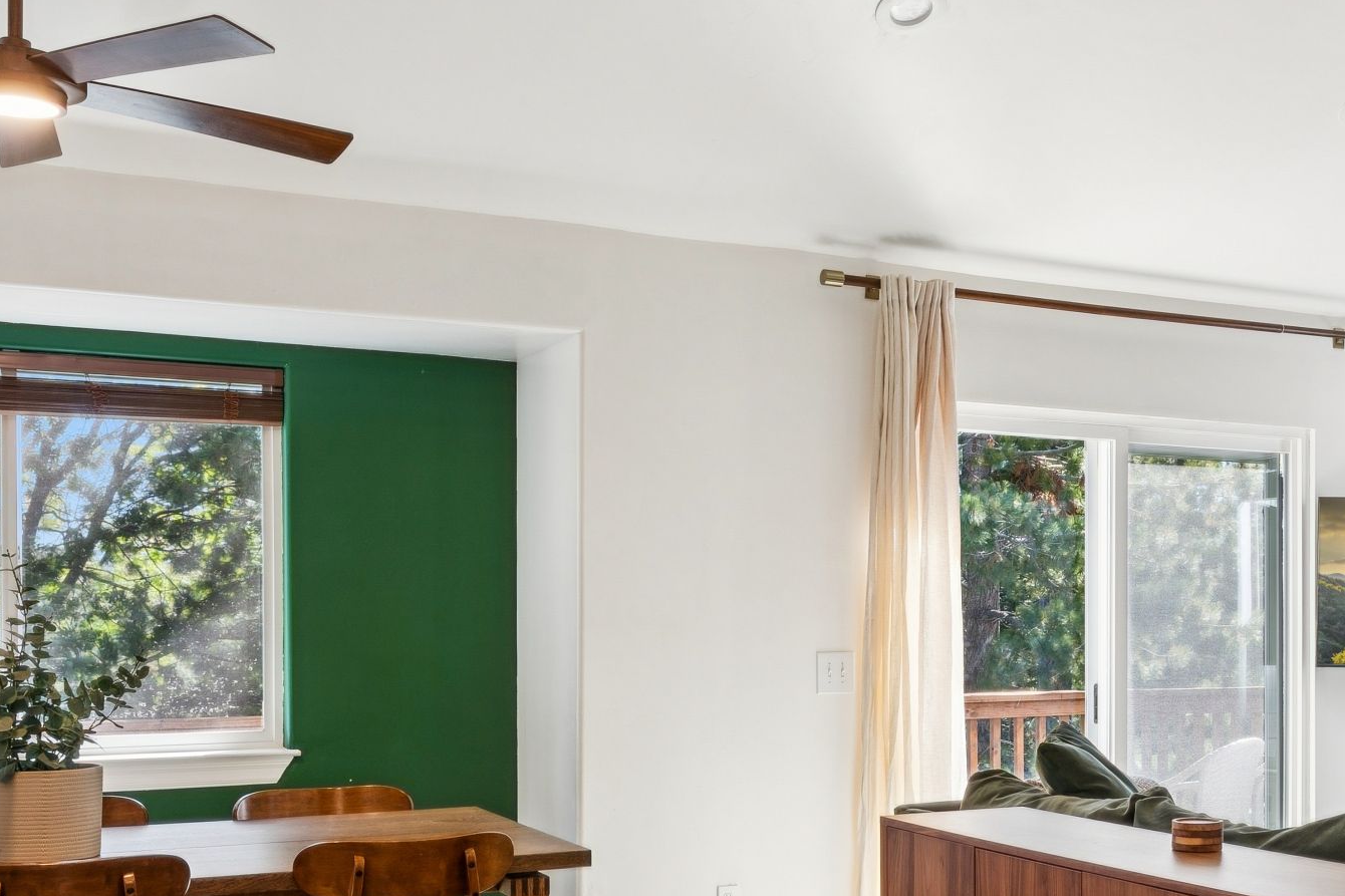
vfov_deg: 29.9
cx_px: 856
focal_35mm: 44
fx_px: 1656
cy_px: 649
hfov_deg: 43.8
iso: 100
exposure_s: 1/3.33
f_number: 13
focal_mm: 16.5
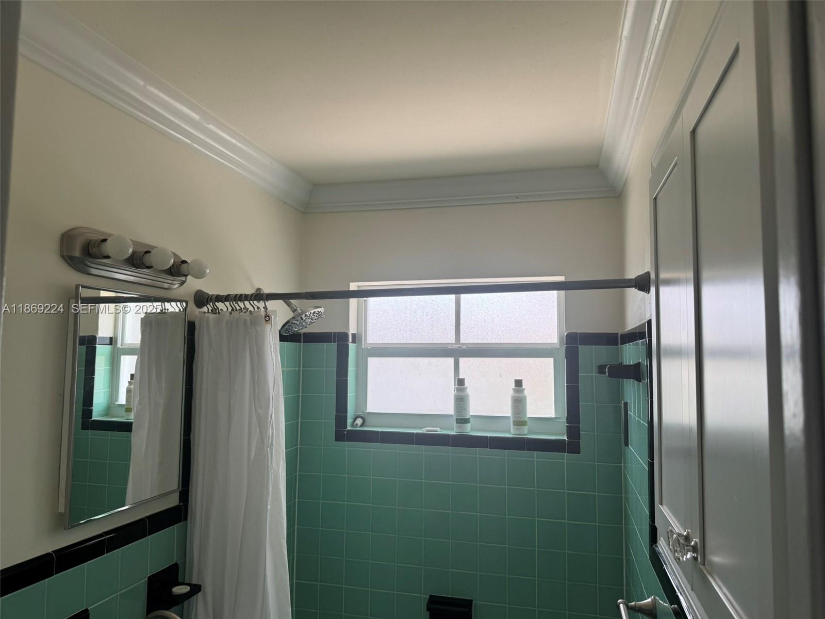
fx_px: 572
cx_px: 412
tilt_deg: +4.4
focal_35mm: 24
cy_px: 310
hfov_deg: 71.6
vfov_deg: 56.8
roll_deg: -1.5
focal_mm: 6.76
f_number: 1.78
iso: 80
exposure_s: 1/277
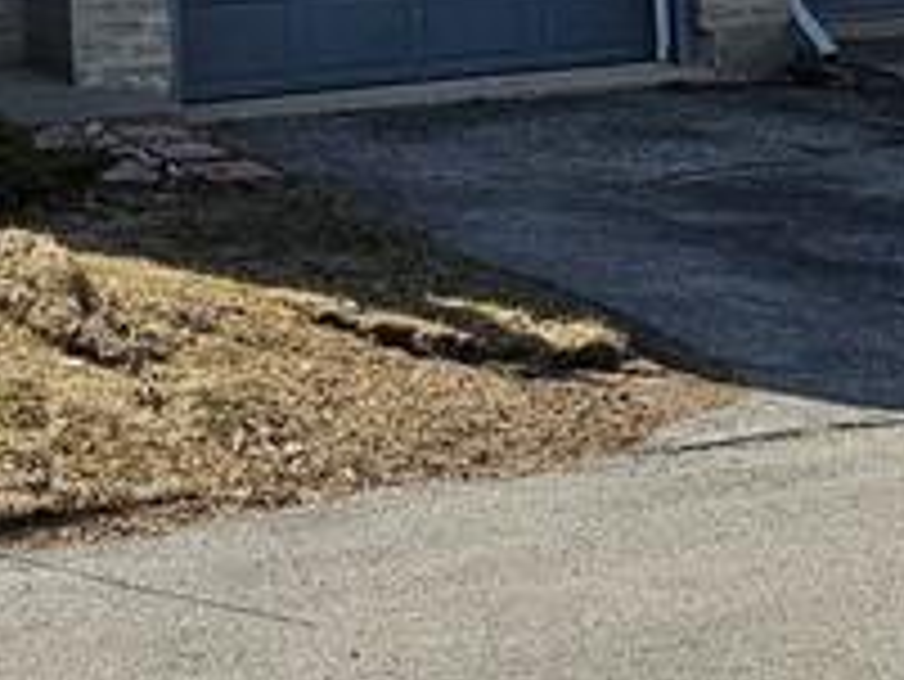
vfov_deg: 12.0
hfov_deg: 16.8
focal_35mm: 117
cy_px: -387
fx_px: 3057
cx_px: 427
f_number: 1.8
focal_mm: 5.4
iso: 25
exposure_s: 1/2043
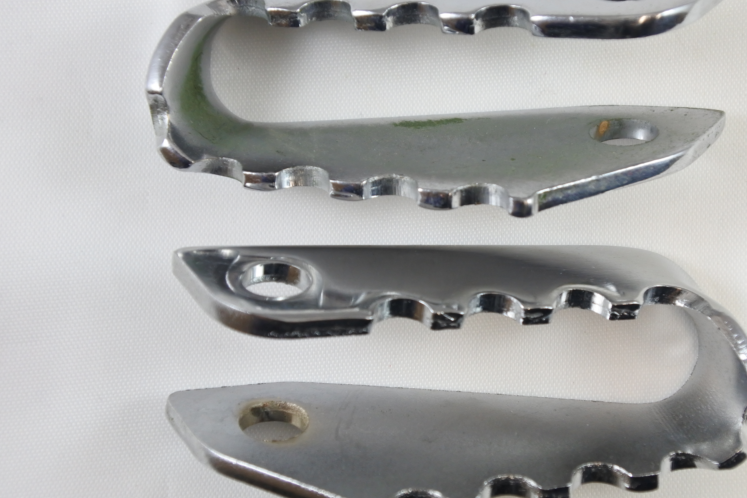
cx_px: 435
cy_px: 243
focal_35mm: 78
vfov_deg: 17.5
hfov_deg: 26.0
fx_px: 1618
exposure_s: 1/125
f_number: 4.8
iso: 500
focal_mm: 22.3
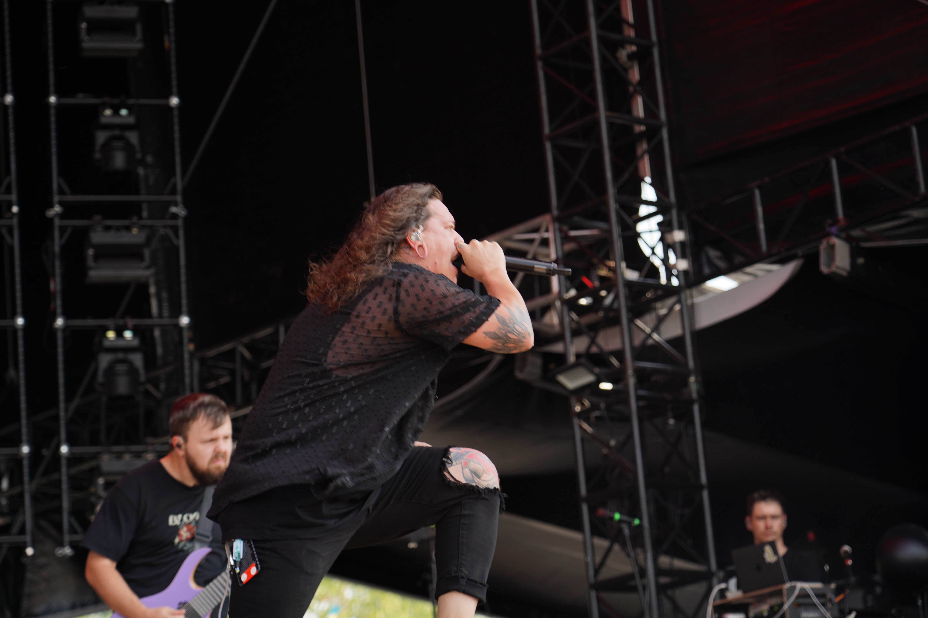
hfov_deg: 19.5
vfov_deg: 13.0
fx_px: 2706
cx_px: 464
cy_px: 309
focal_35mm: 105
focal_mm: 105
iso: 100
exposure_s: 1/200
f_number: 5
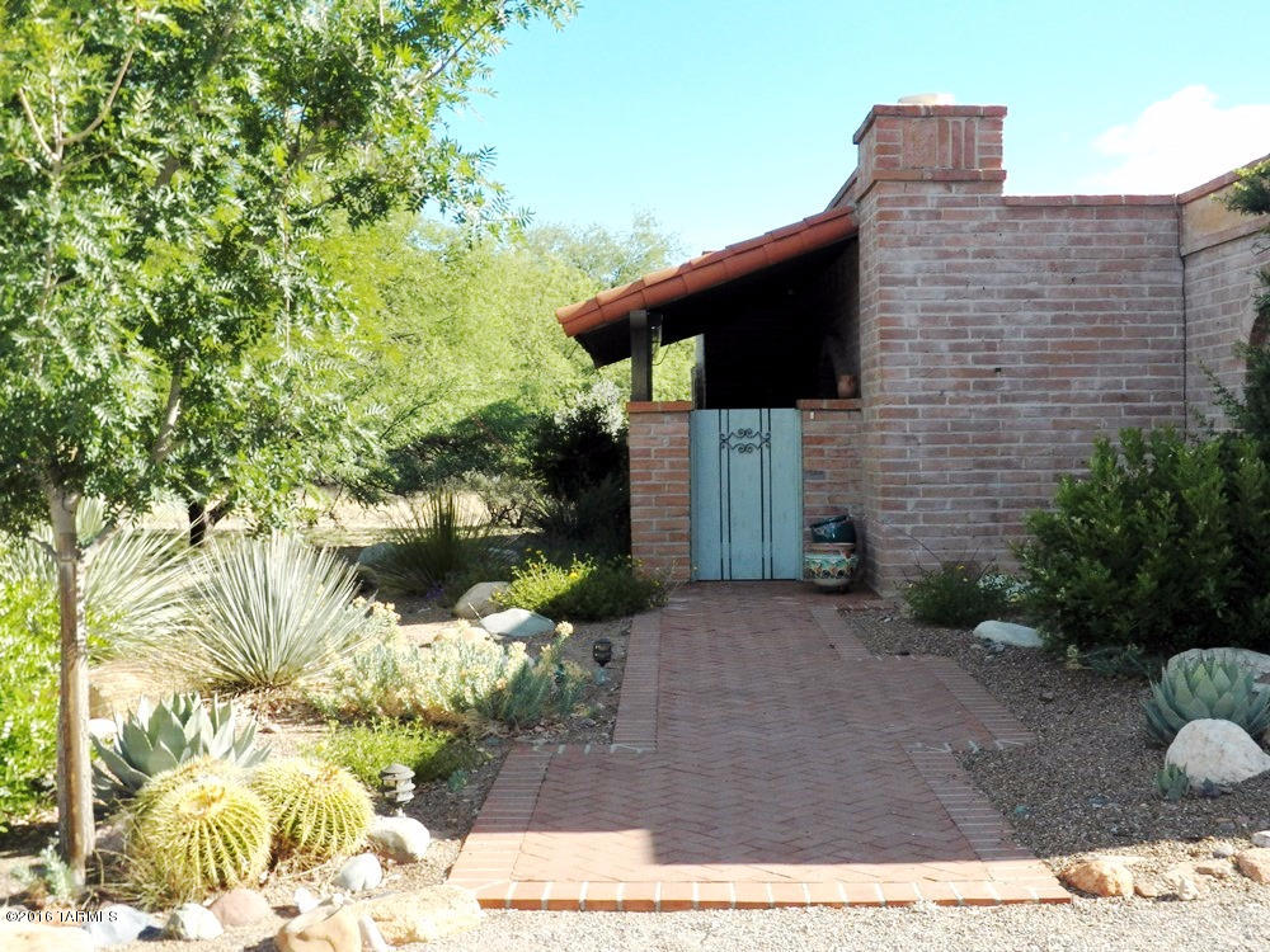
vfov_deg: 32.9
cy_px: 476
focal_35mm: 44
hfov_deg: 42.9
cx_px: 635
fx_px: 1614
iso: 125
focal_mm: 7.9
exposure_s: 1/640
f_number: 4
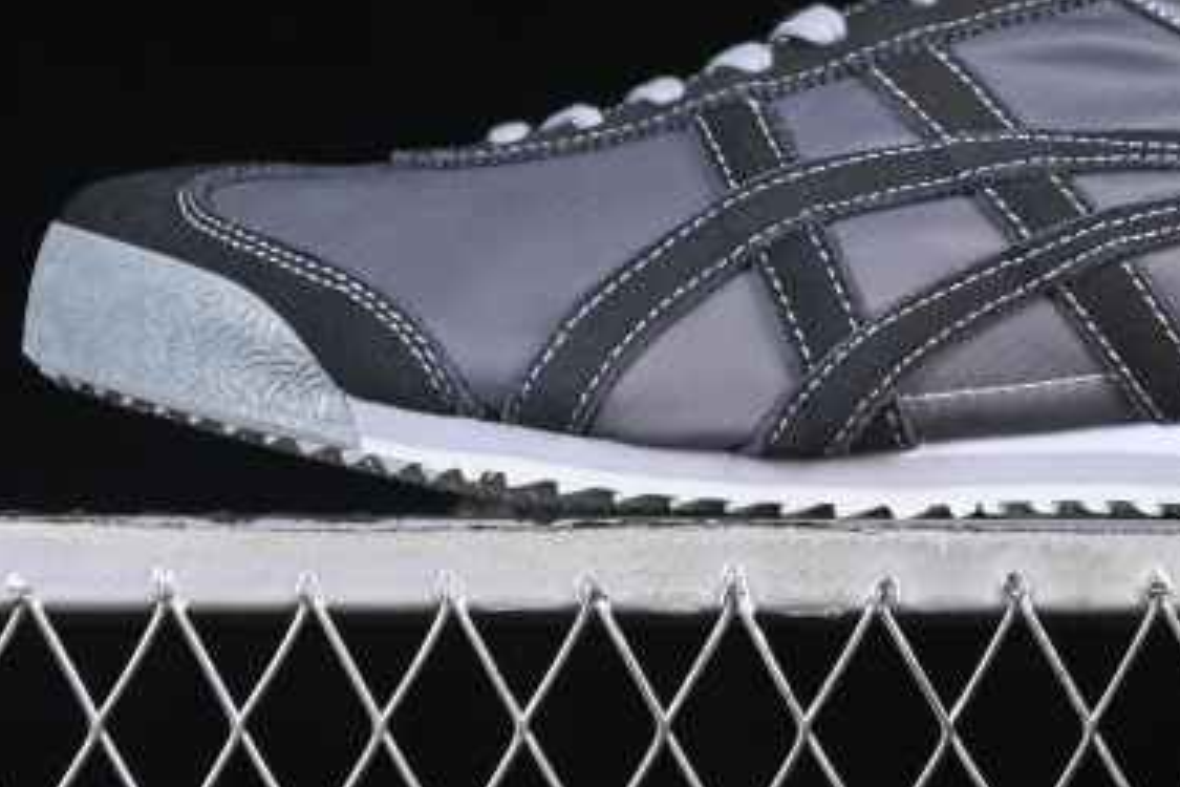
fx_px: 5244
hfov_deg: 12.8
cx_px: 900
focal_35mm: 160
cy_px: -2
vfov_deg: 8.5
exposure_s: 1/60
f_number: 6.3
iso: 160
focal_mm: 50
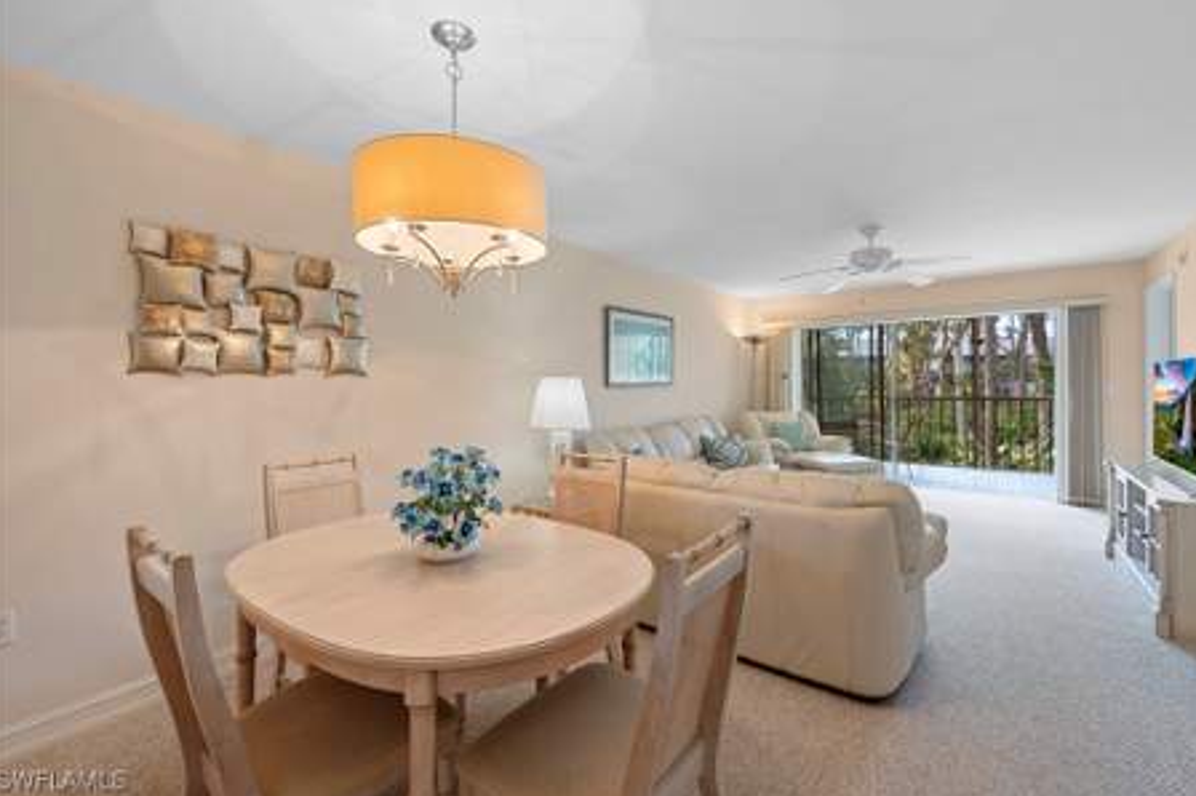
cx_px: 630
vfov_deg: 77.2
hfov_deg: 100.3
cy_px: 378
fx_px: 498
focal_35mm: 15
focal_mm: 14
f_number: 8
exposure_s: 1/10
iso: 1000
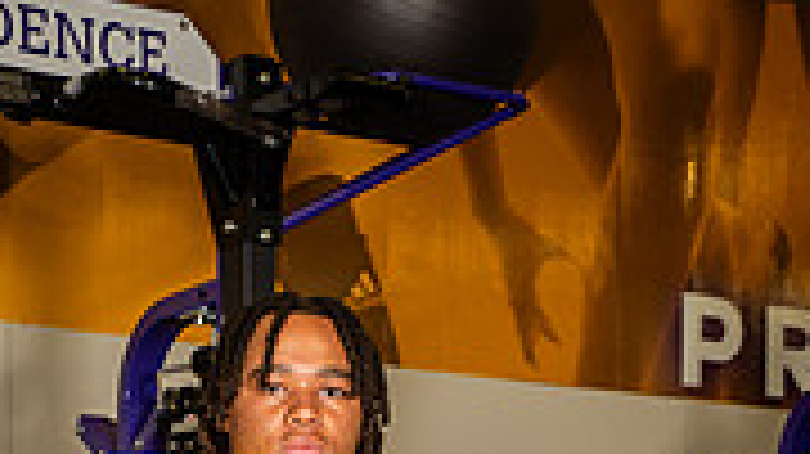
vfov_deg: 8.9
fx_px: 2705
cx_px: 320
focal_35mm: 126
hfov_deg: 17.0
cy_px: 993
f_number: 5.6
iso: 500
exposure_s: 1/250
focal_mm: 48
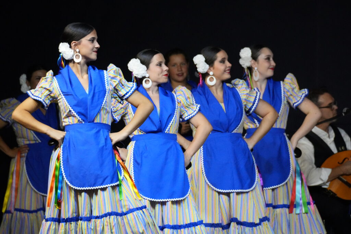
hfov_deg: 5.2
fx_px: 3832
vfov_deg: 3.5
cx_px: 176
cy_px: 117
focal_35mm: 393
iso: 6400
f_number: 6.3
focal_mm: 262
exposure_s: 1/400
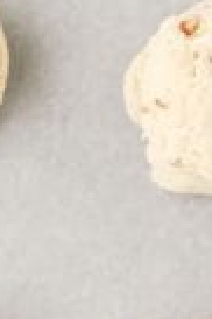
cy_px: -98
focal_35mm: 374
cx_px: 409
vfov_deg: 5.5
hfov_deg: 3.6
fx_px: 3312
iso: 125
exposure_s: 1/100
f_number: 4.5
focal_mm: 50
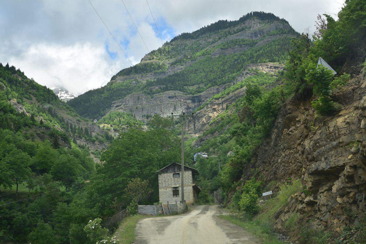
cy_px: 122
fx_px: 508
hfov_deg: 39.6
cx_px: 183
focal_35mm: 50
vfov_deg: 27.0
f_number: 16
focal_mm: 50
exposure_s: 1/125
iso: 320
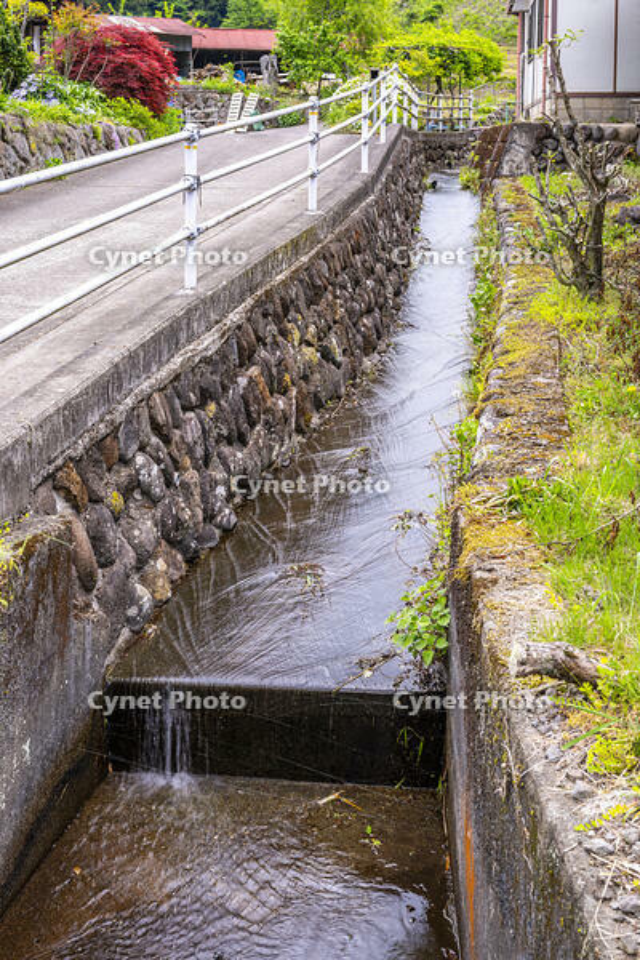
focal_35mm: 44
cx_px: 320
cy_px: 480
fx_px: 1173
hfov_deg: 30.5
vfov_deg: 44.5
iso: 64
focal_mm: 44
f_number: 9
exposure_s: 1/13
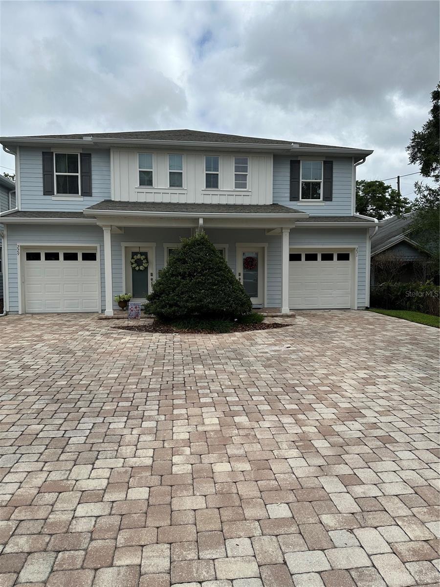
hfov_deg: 56.8
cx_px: 220
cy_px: 294
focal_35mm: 24
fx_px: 407
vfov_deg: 71.6
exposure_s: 1/4348
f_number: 1.78
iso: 80
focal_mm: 6.86
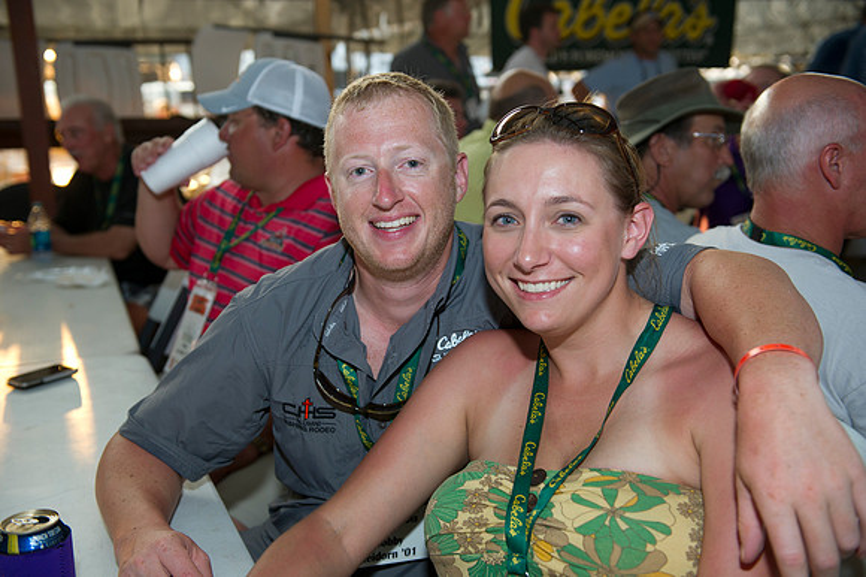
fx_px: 962
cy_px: 288
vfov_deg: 33.4
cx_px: 433
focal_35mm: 40
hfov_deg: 48.5
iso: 800
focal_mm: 40
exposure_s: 1/125
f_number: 3.5
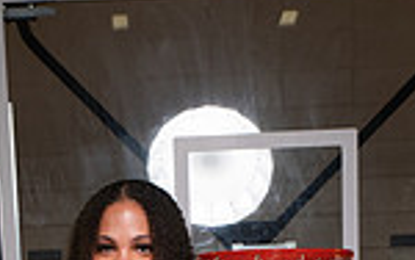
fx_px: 1381
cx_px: 149
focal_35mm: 122
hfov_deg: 17.1
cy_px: 603
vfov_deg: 9.6
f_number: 7.1
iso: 250
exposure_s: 1/400
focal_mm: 40
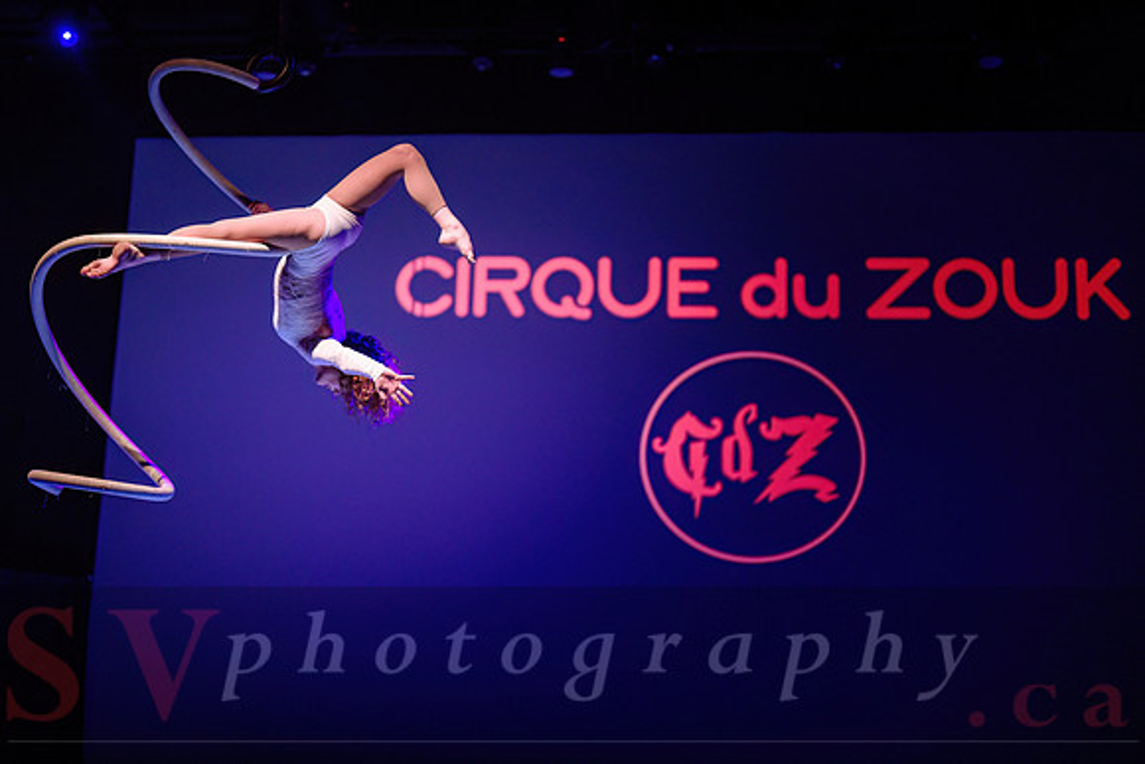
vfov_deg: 24.5
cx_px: 534
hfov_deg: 36.0
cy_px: 388
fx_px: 1761
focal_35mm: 55
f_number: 1.2
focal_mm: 50
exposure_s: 1/200
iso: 1600
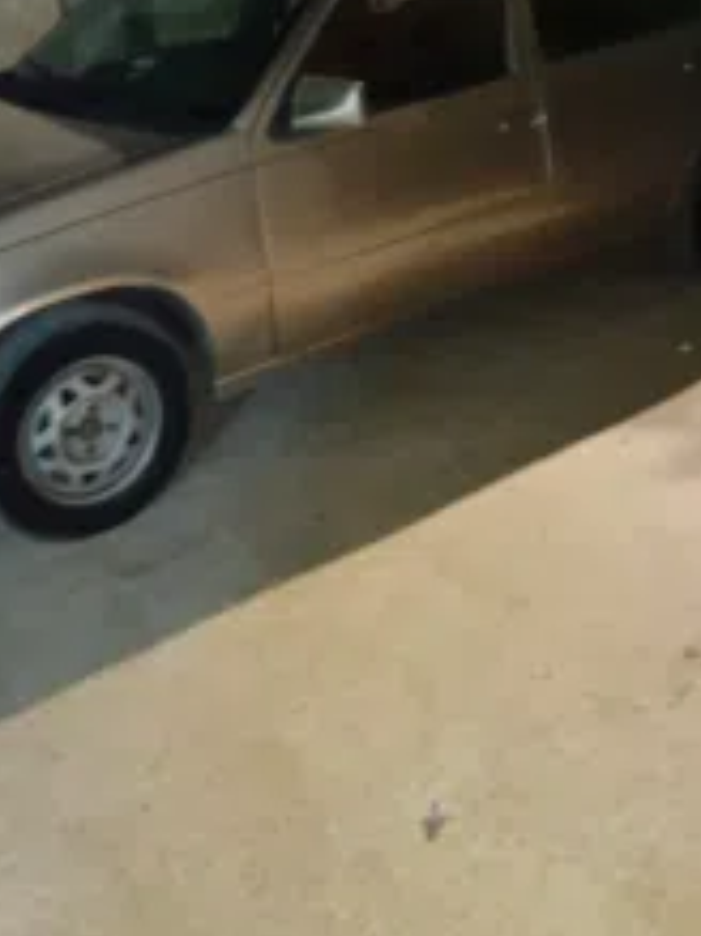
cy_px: 201
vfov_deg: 43.0
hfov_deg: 34.3
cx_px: 316
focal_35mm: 42
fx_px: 1135
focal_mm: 5.25
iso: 16000
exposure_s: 1/14.3
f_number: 1.75
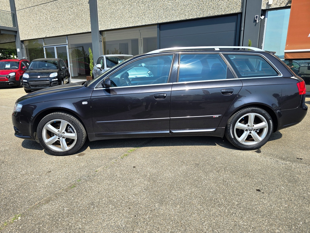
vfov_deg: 58.9
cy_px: 116
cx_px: 155
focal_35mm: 23
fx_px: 206
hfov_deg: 73.9
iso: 12
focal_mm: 6.3
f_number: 1.7
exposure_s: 1/677
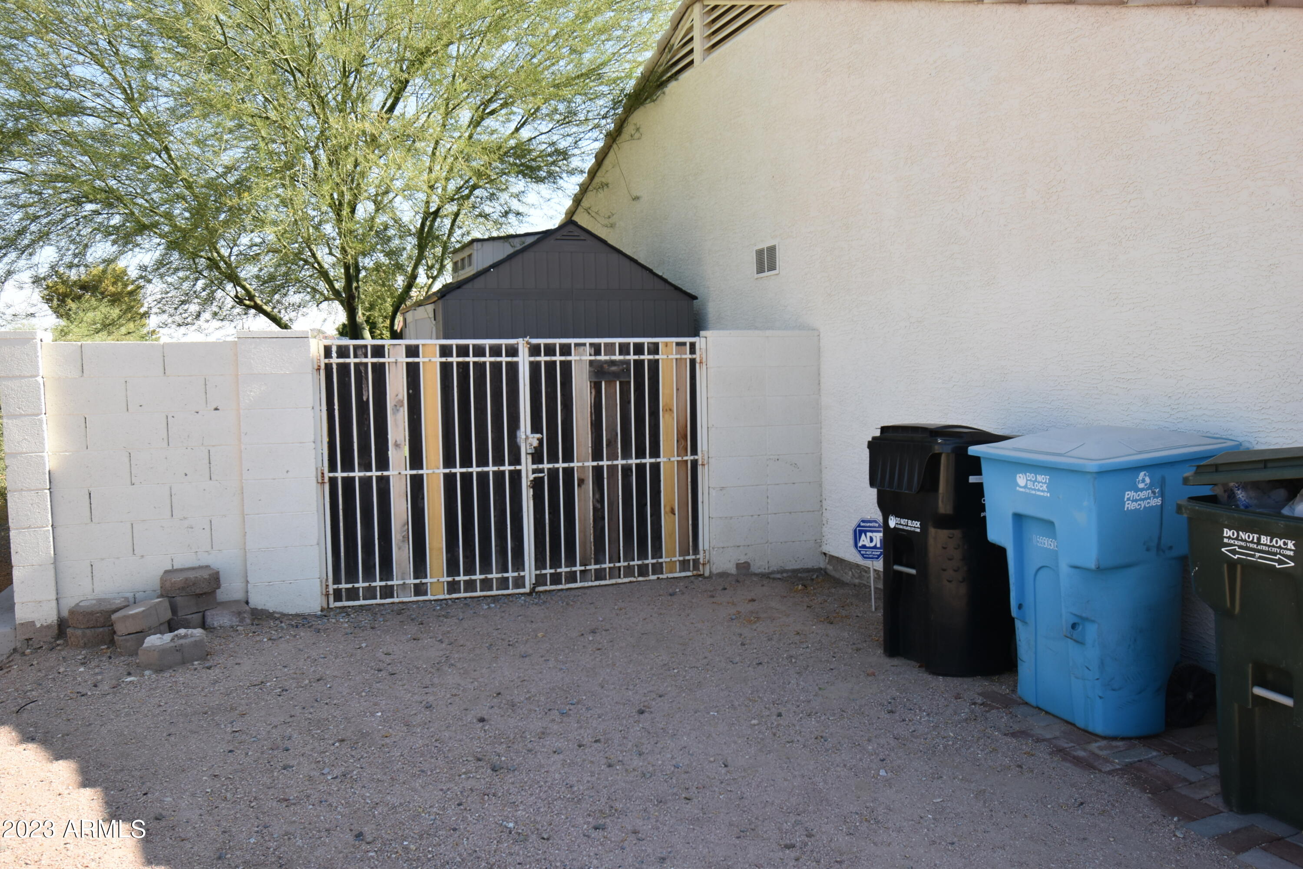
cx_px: 652
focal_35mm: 28
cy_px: 434
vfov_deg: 45.7
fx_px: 1032
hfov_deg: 64.5
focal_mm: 19
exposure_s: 1/250
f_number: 6.3
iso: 200
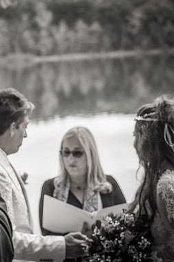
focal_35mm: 106
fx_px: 769
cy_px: 131
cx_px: -3
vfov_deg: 19.3
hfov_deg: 12.7
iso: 160
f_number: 5
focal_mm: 70
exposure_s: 1/200
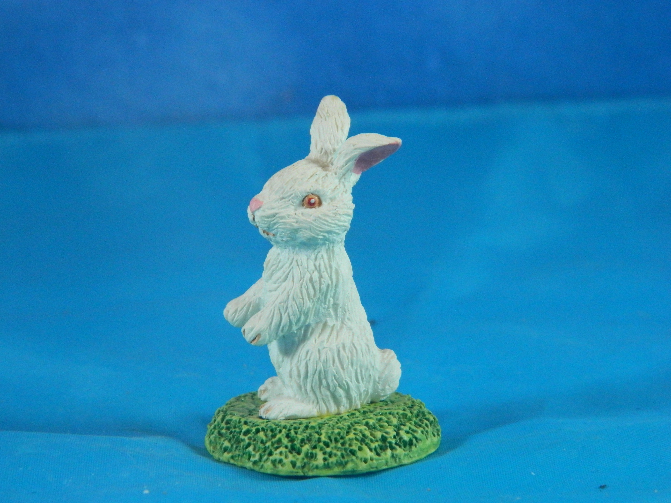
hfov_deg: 15.3
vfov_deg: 11.5
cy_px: 252
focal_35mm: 129
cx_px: 336
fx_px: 2501
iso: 400
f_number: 4.7
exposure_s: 1/30
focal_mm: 23.2
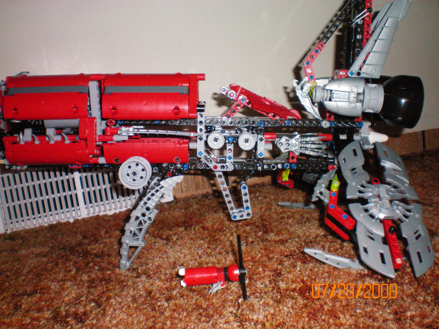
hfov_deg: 49.0
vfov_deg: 37.7
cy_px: 164
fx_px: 482
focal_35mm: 38
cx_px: 220
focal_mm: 6.3
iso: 400
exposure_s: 1/60
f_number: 4.6
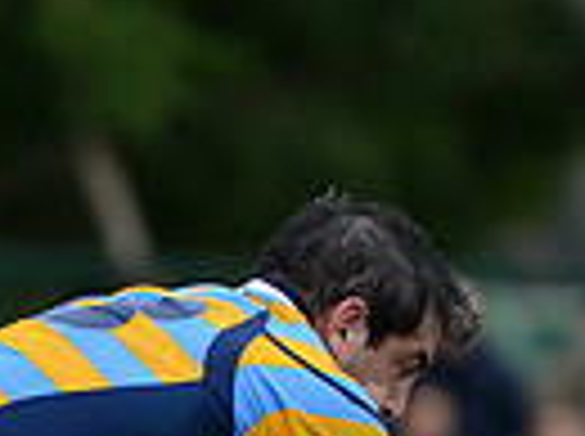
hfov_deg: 1.7
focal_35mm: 1159
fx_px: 19551
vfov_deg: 1.3
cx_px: 27
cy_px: 834
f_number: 4
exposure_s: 1/500
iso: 2000
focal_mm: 270
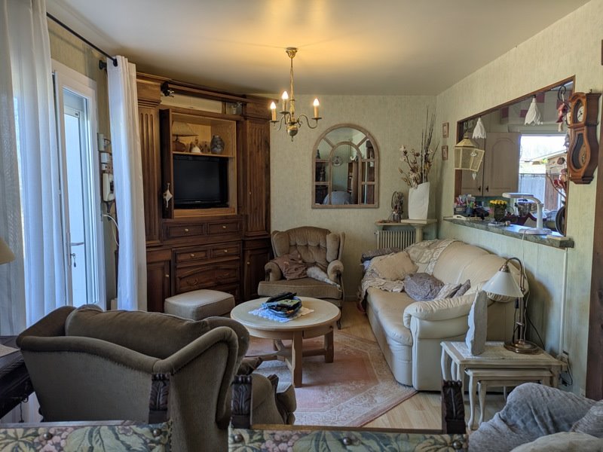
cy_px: 226
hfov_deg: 69.4
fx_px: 435
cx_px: 302
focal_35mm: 25
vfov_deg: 54.9
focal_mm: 5.43
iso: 53
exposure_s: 1/100
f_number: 1.89
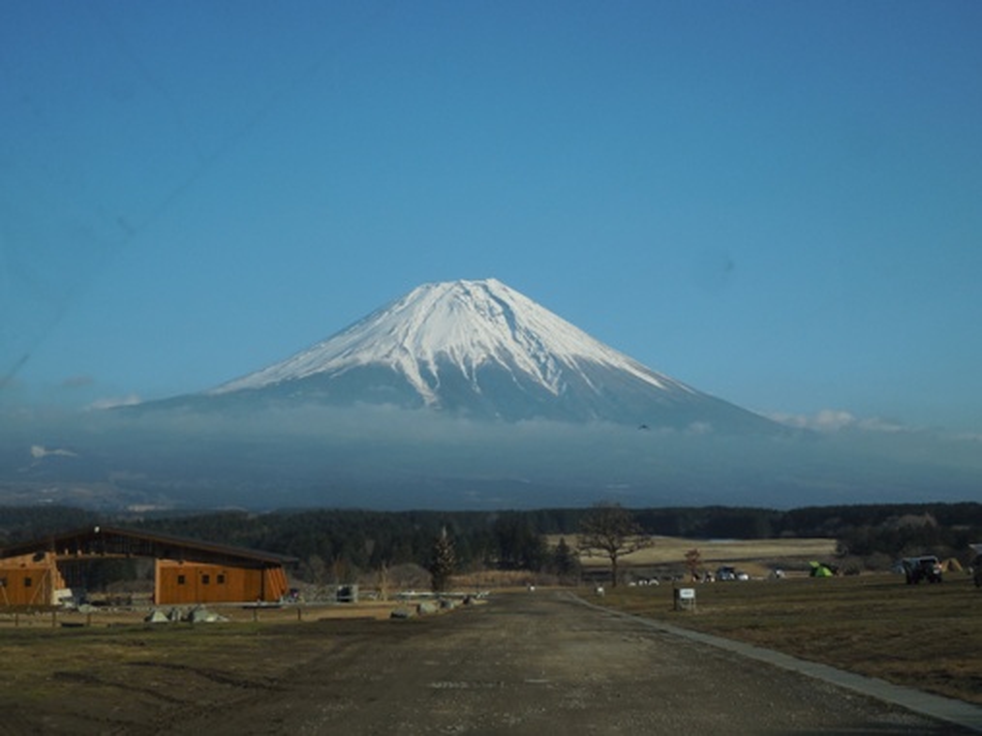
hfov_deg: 36.8
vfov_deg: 28.0
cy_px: 368
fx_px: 1475
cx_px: 491
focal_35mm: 52
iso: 125
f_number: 4.3
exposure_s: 1/1000
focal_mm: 9.4
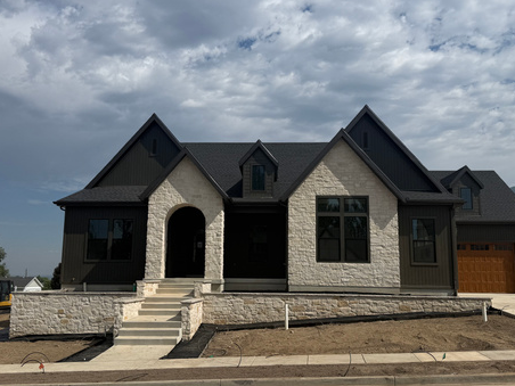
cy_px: 198
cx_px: 248
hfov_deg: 53.9
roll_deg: -1.7
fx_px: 506
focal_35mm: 34
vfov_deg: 41.8
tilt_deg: +8.3
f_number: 1.78
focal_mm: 6.76
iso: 80
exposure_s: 1/11905
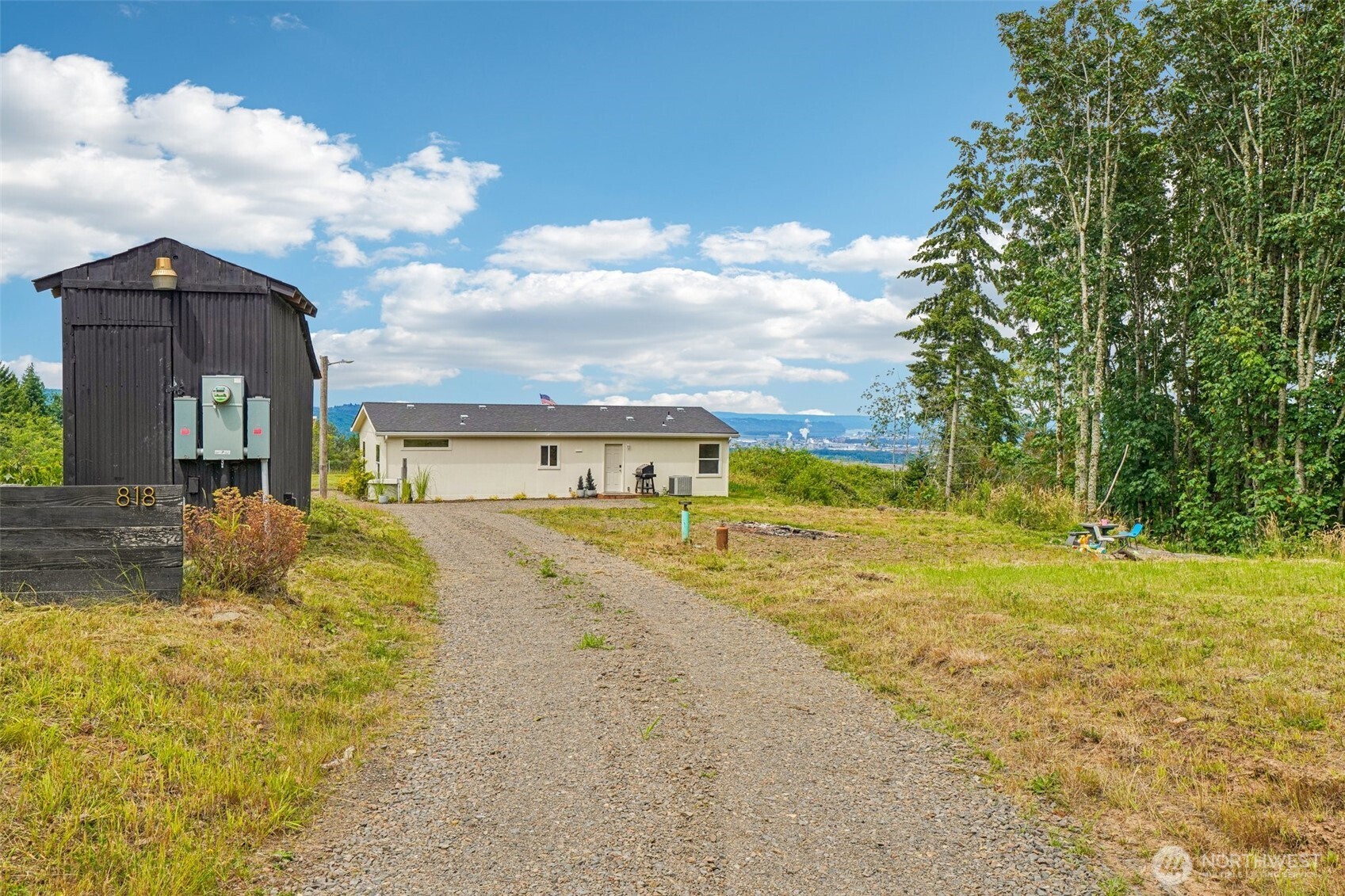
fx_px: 1195
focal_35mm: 32
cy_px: 448
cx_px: 672
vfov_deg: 41.1
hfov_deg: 58.7
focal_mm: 32
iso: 400
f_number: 8
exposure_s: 1/1250
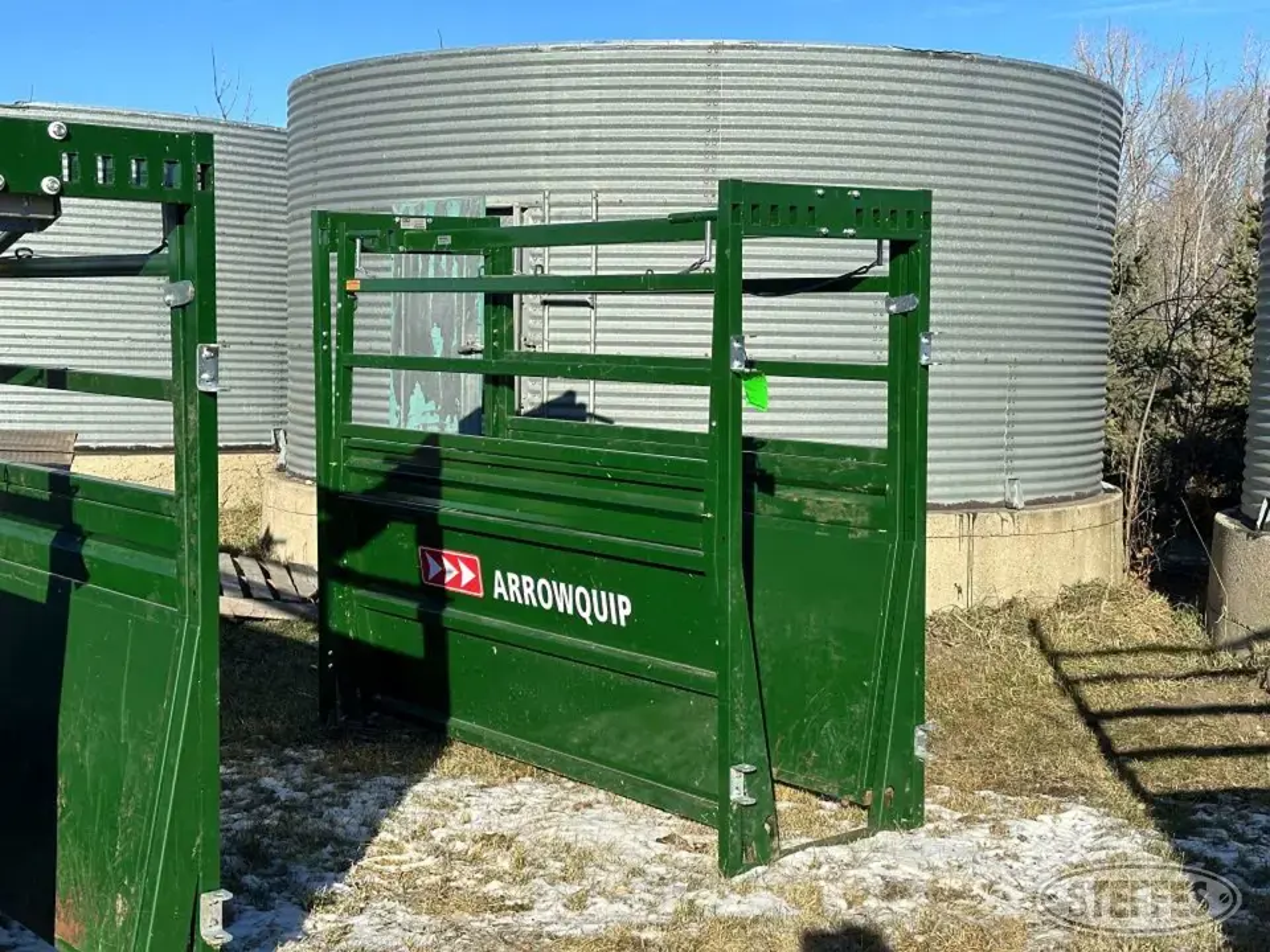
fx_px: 1761
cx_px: 635
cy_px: 476
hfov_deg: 39.7
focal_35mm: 48
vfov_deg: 30.3
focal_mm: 6.86
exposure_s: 1/3597
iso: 64
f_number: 1.78
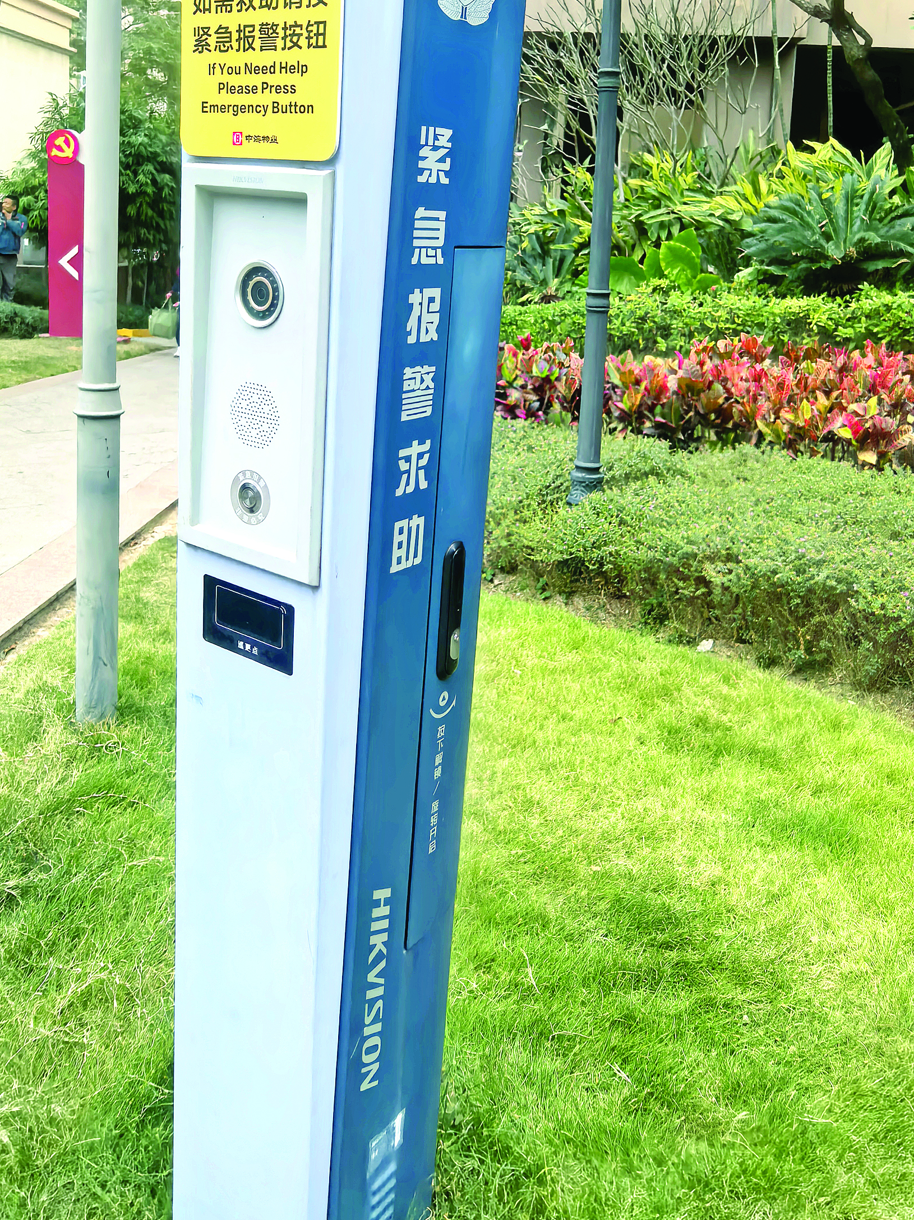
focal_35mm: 32
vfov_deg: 55.5
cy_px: 400
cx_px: 417
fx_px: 1127
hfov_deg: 44.1
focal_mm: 1.76
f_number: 2.2
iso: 320
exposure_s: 1/60
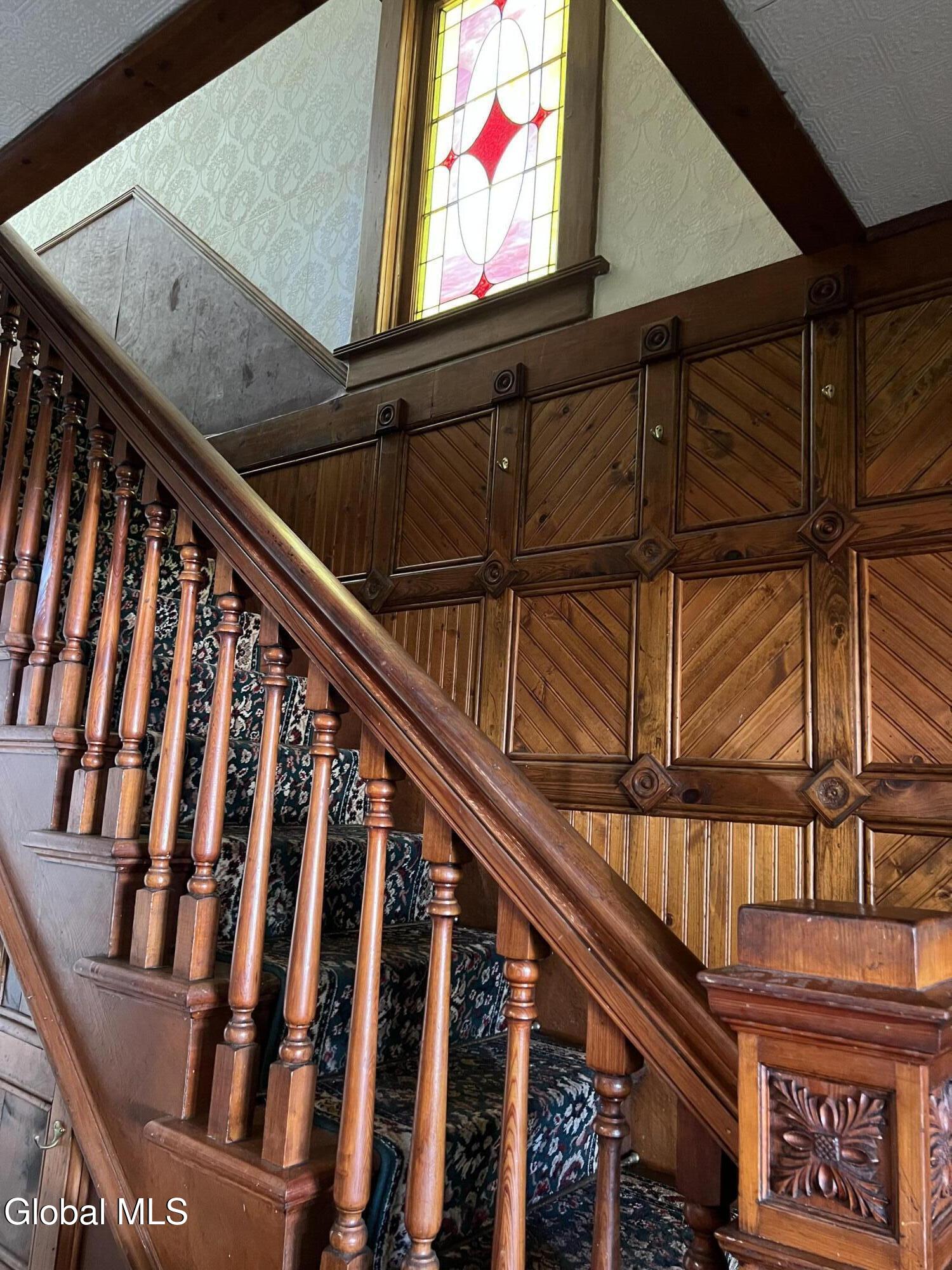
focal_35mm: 26
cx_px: 476
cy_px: 635
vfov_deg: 67.3
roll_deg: -4.9
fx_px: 953
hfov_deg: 53.1
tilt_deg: +12.0
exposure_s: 1/40
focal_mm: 5.7
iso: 640
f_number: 1.5
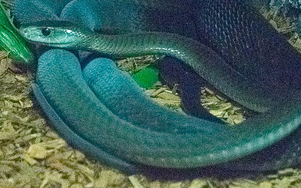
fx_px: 5554
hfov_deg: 3.1
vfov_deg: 1.9
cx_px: 125
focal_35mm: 677
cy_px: 73
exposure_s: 1/125
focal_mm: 250
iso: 12800
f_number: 6.3
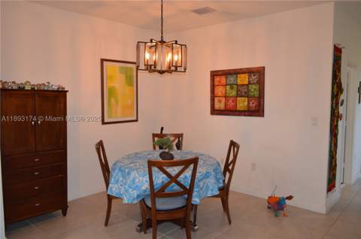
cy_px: 120
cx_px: 180
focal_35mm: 27
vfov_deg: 47.7
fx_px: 270
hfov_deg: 67.5
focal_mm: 18
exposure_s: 1/60
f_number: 3.5
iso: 400
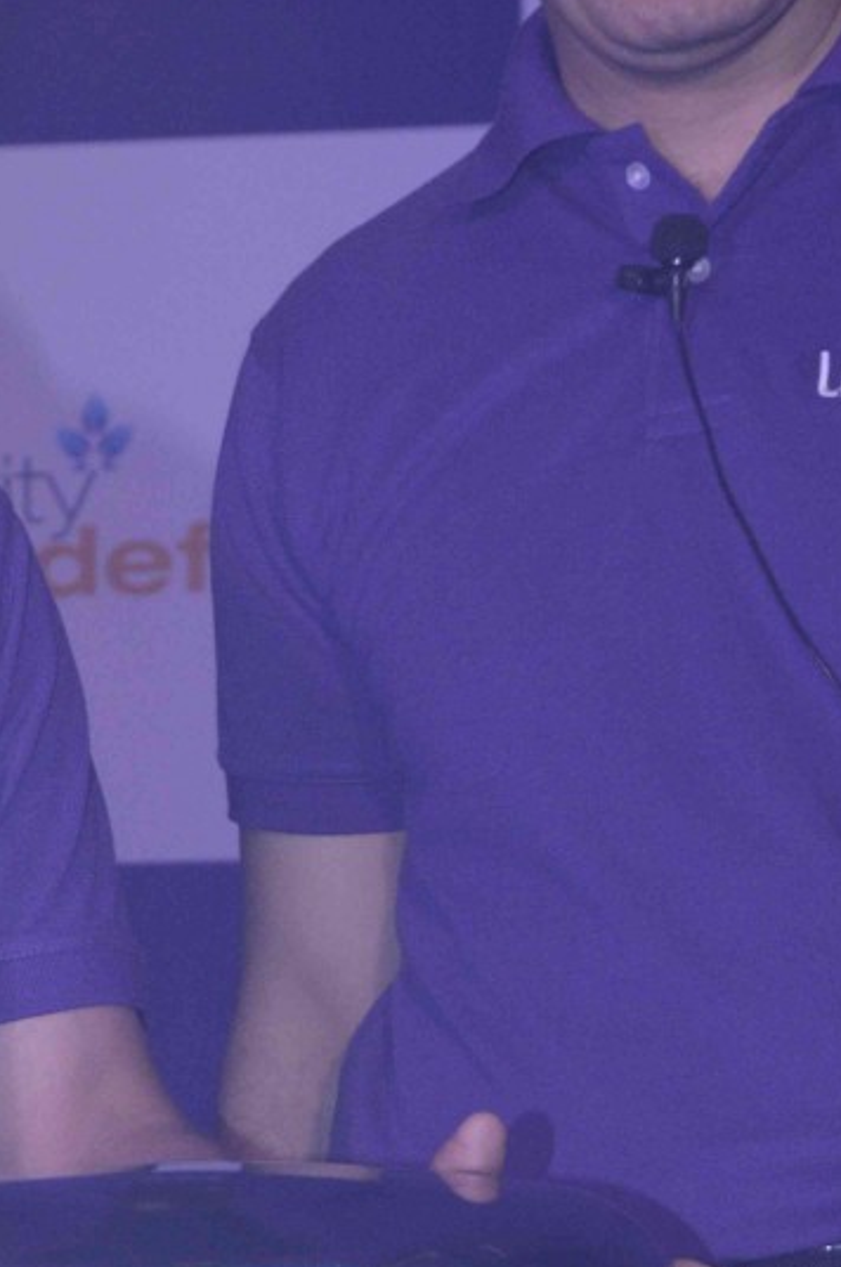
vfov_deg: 7.9
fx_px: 9169
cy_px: 943
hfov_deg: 5.2
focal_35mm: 261
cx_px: -312
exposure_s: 1/200
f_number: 8
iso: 800
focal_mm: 62
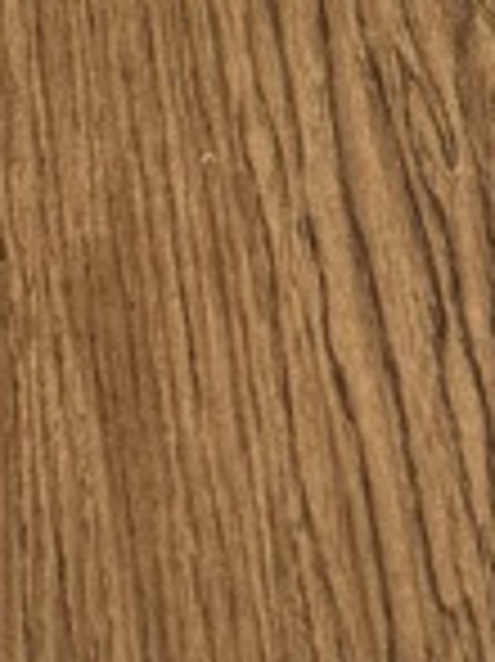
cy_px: -1356
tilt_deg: -26.0
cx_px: 171
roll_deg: +1.1
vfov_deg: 9.3
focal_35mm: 167
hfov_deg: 8.9
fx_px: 3189
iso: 200
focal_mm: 6.76
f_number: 1.78
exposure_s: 1/60
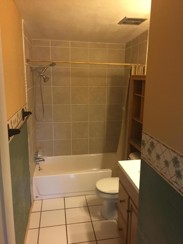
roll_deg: -2.4
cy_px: 122
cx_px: 92
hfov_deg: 48.2
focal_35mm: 29
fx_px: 204
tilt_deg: -10.7
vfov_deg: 61.7
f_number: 2.2
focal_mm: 4.15
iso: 100
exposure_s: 1/15
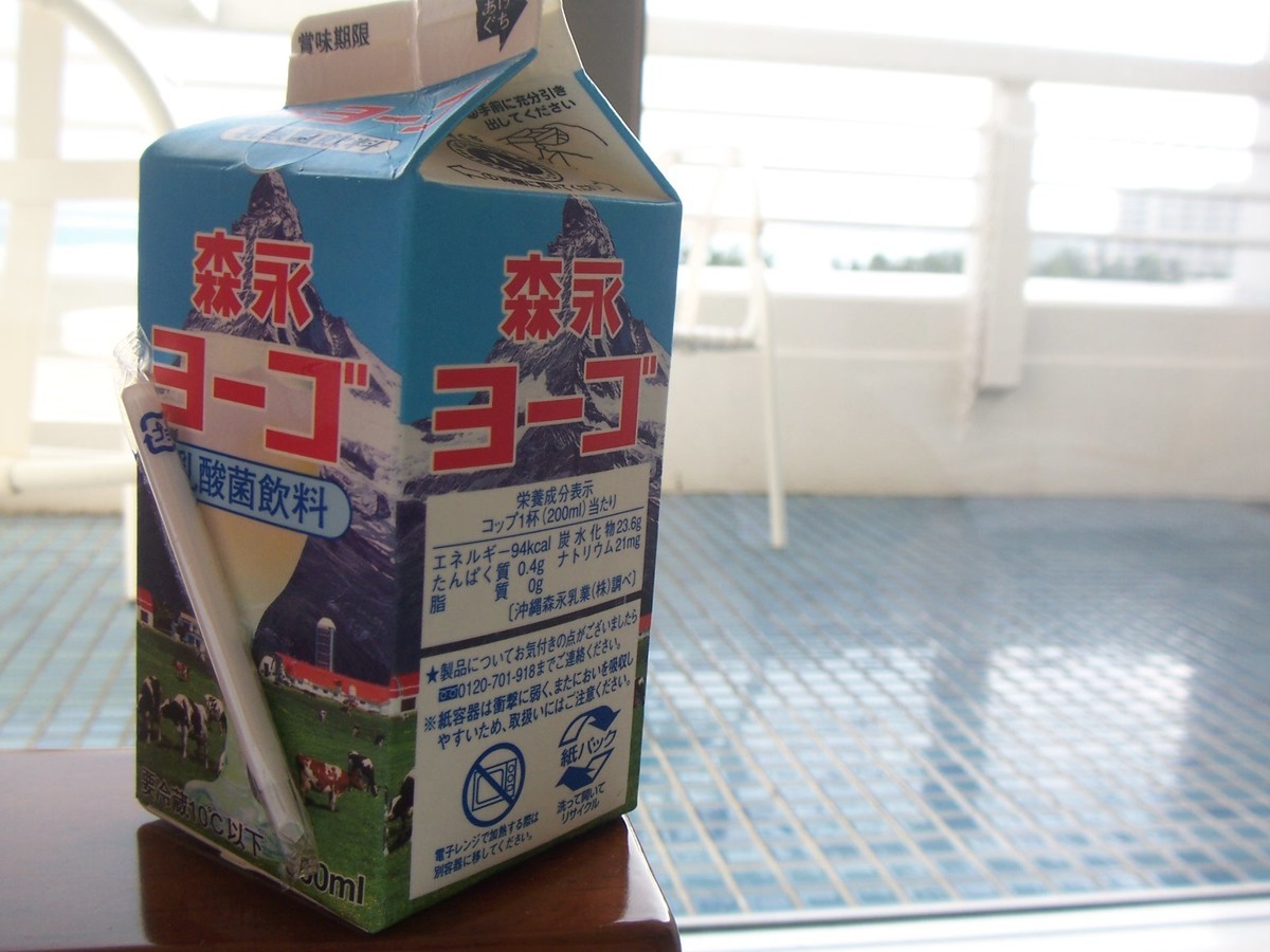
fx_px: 1431
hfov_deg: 47.9
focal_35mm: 39
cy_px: 476
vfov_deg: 36.8
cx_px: 635
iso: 64
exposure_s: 1/100
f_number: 3.9
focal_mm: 6.4
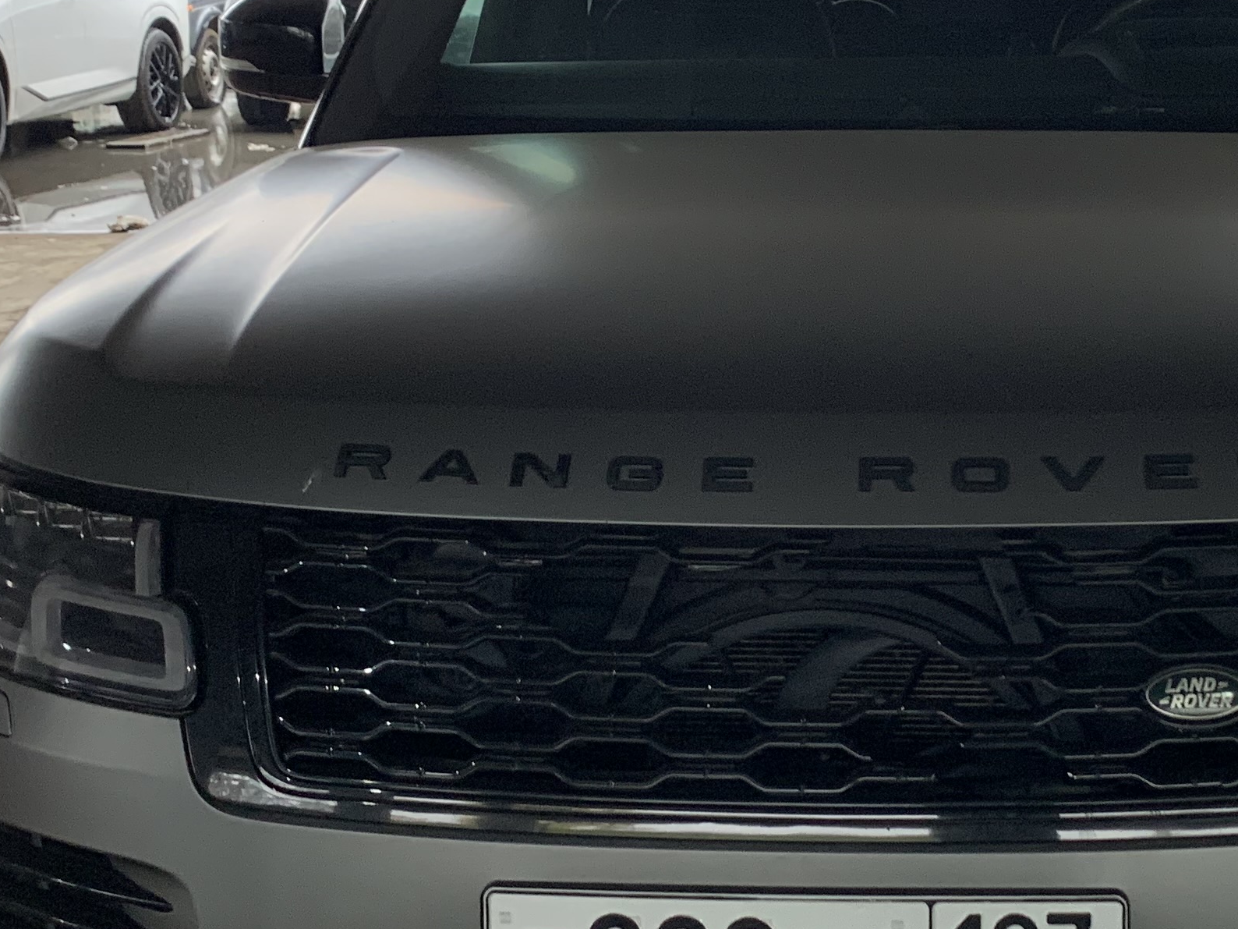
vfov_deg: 22.3
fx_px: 2360
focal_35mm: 66
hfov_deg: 28.9
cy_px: 470
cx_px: 928
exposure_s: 1/50
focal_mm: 4.25
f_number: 1.8
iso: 64
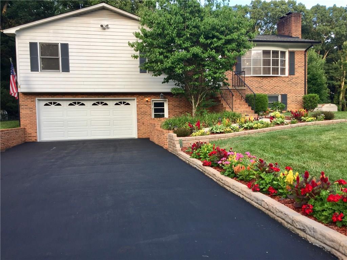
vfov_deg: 48.2
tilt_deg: -3.5
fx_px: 291
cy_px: 130
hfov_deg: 61.7
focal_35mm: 29
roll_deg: +0.1
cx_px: 174
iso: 32
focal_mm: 4.15
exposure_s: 1/120
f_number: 2.2
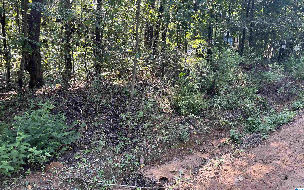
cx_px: 153
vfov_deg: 44.3
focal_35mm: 28
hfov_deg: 66.5
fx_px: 232
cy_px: 77
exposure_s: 1/122
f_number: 1.6
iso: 50
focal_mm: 5.1
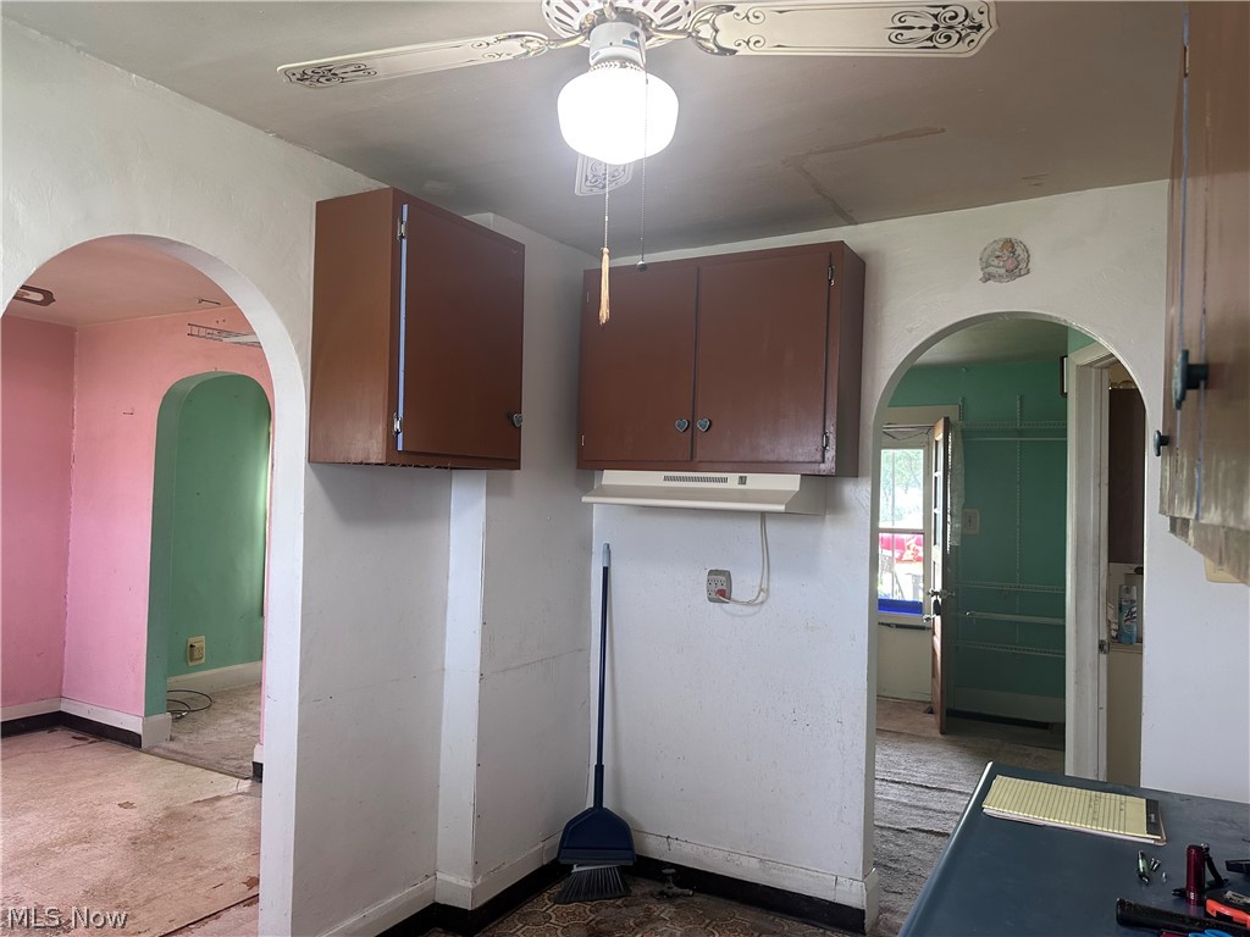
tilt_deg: +1.2
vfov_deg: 56.8
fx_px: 867
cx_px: 625
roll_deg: -1.5
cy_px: 468
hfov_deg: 71.6
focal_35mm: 24
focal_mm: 6.86
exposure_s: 1/60
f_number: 1.78
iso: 160
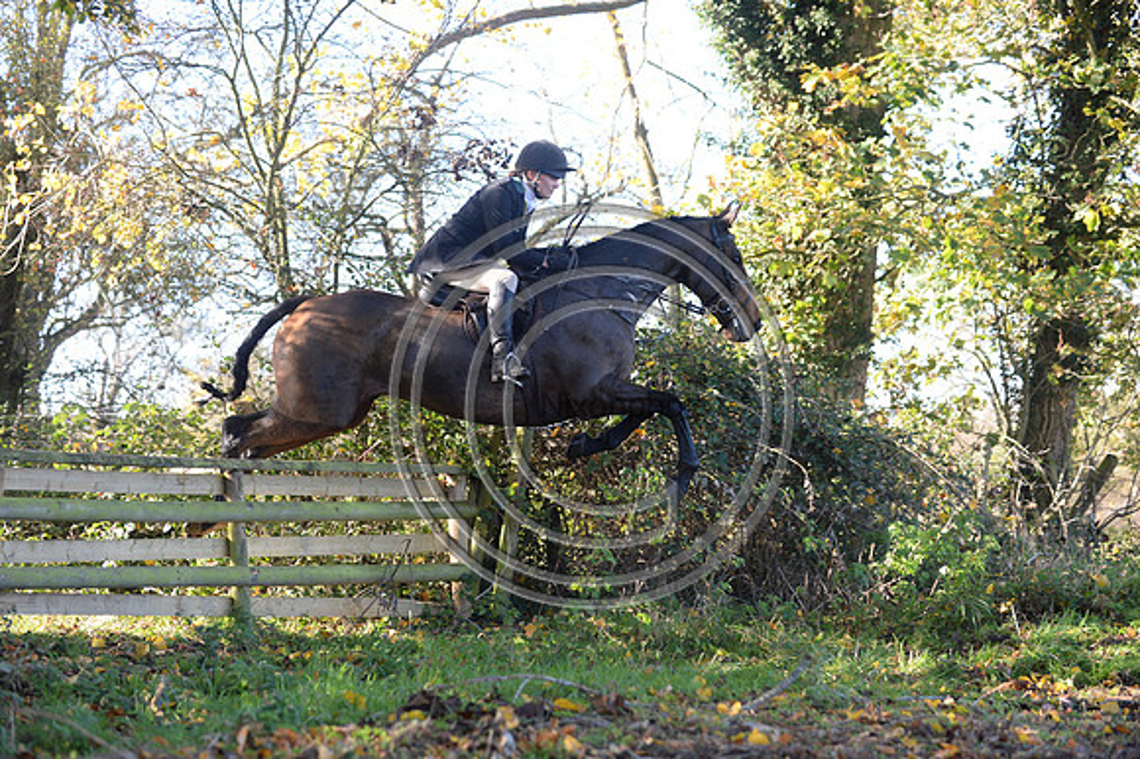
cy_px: 380
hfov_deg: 28.9
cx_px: 570
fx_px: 2215
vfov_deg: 19.4
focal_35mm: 70
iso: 1000
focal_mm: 70
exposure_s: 1/1000
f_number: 3.2
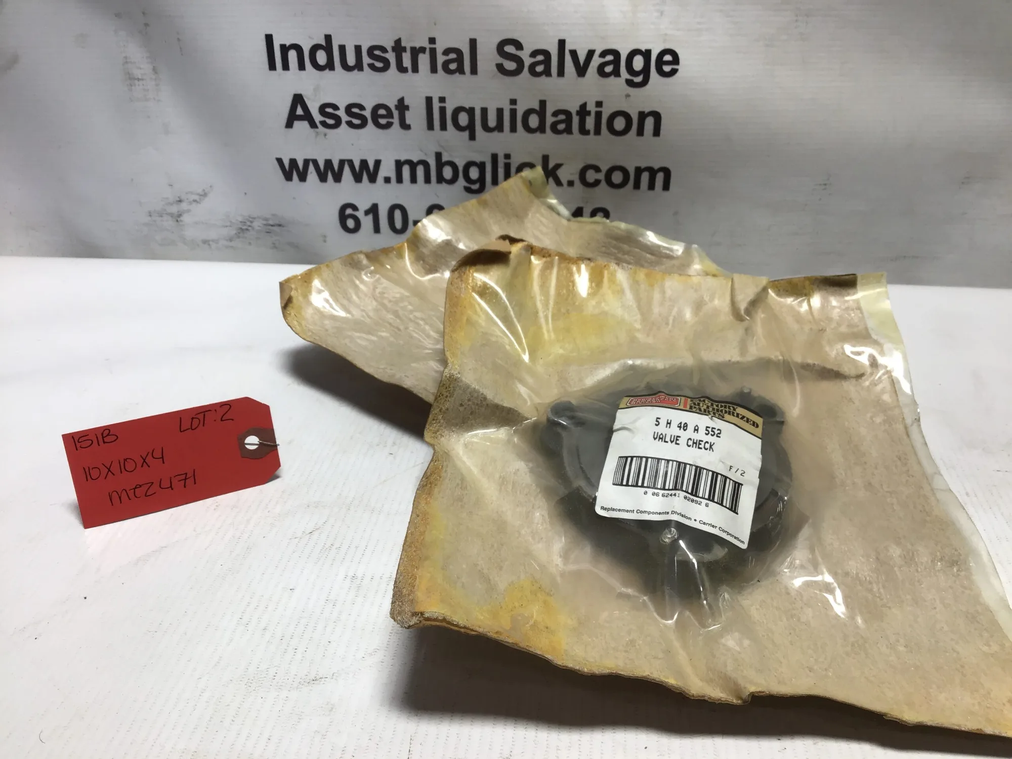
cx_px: 506
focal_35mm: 31
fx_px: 906
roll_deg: -1.3
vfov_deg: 45.4
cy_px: 380
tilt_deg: -29.9
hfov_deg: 58.4
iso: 25
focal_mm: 3.3
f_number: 2.4
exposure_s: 1/120
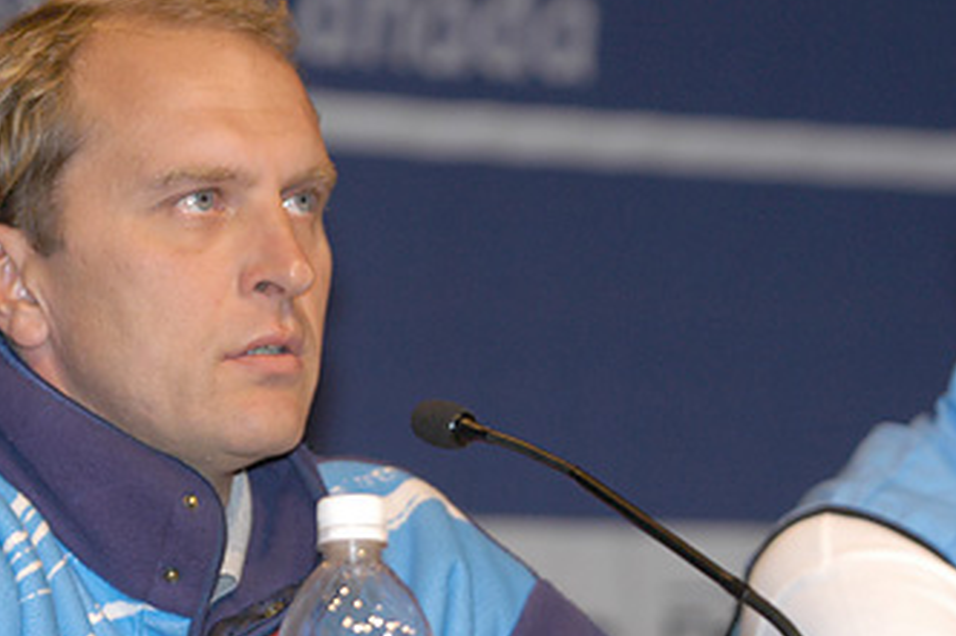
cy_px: 390
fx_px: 8069
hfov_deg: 6.8
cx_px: 582
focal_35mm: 304
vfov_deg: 4.5
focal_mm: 112
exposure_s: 1/180
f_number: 2.8
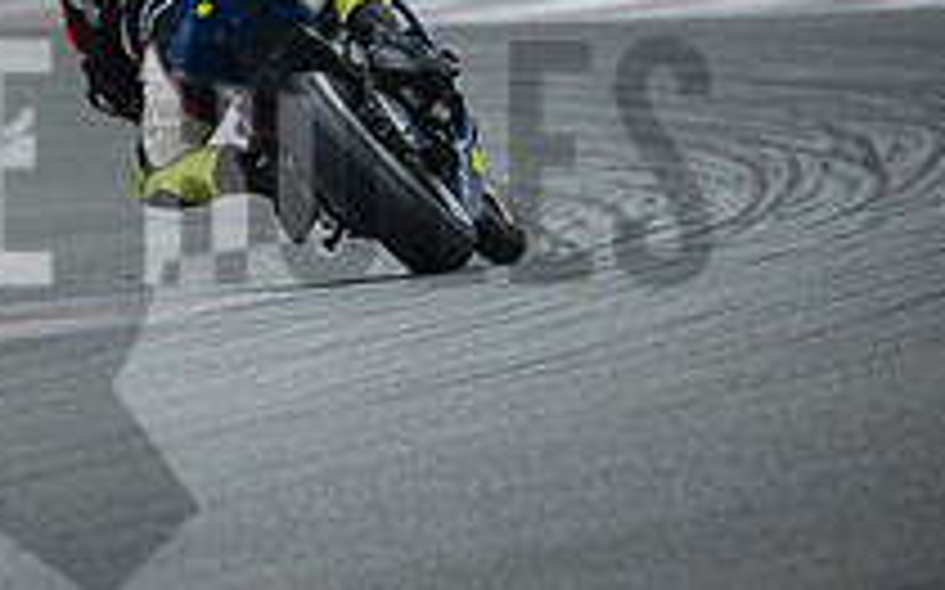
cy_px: 169
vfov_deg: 1.4
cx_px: -238
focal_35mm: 956
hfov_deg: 2.2
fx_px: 24608
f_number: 5
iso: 1600
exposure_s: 1/2500
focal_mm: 226.6
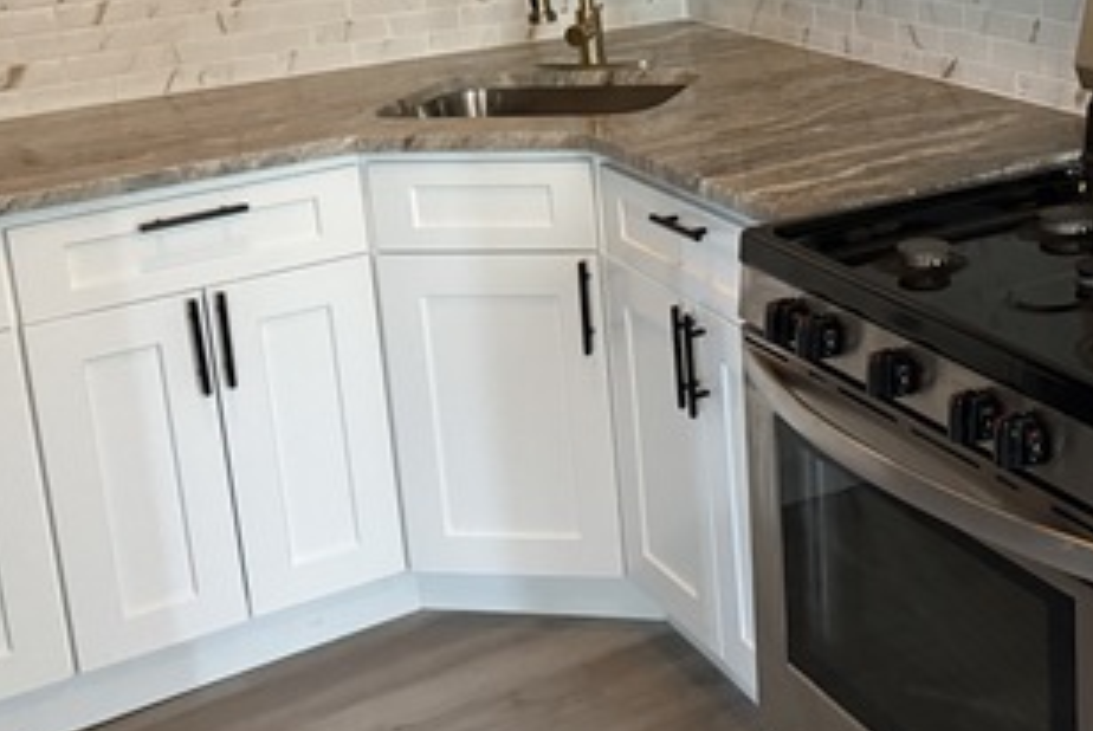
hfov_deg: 35.3
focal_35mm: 54
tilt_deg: -10.5
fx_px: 1641
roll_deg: +3.4
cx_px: 914
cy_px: 78
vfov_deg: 24.4
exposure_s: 1/40
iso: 800
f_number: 1.78
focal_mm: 6.76
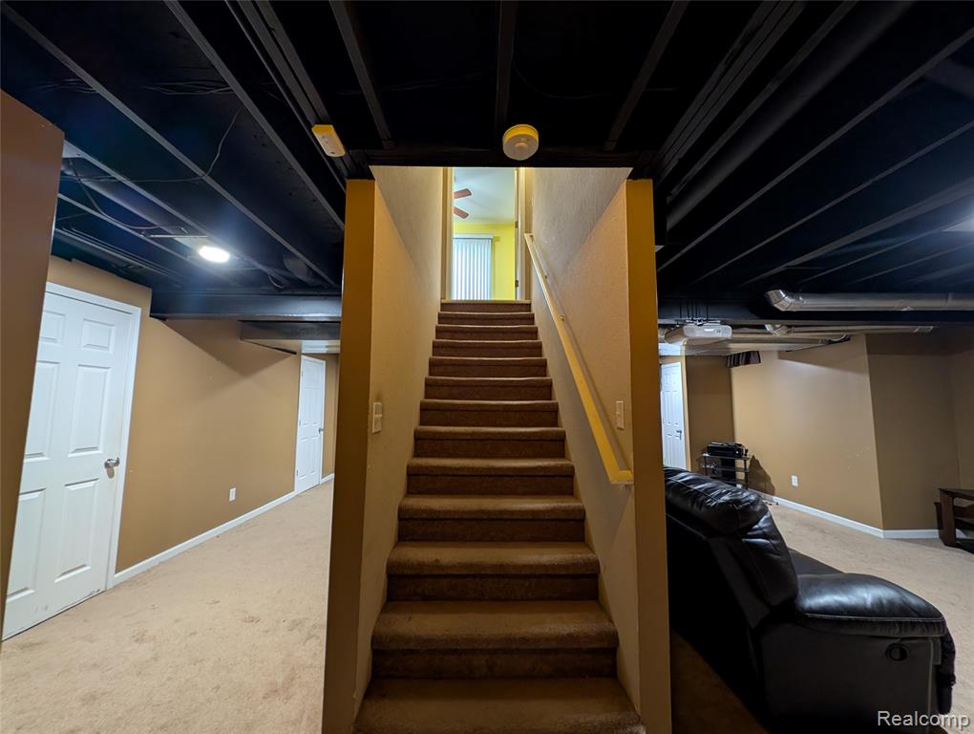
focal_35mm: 12
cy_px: 367
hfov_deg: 110.5
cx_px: 487
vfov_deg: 94.6
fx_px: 338
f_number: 1.95
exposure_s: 1/24
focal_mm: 2.23
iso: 130
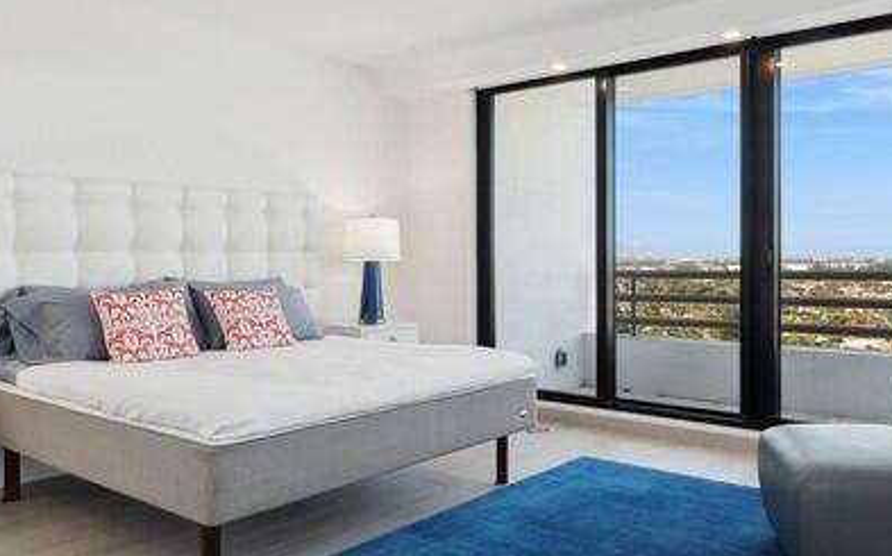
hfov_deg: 63.6
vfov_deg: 44.4
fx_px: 680
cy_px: 256
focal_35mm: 28
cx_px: 638
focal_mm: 12
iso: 100
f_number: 8
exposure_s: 1/40
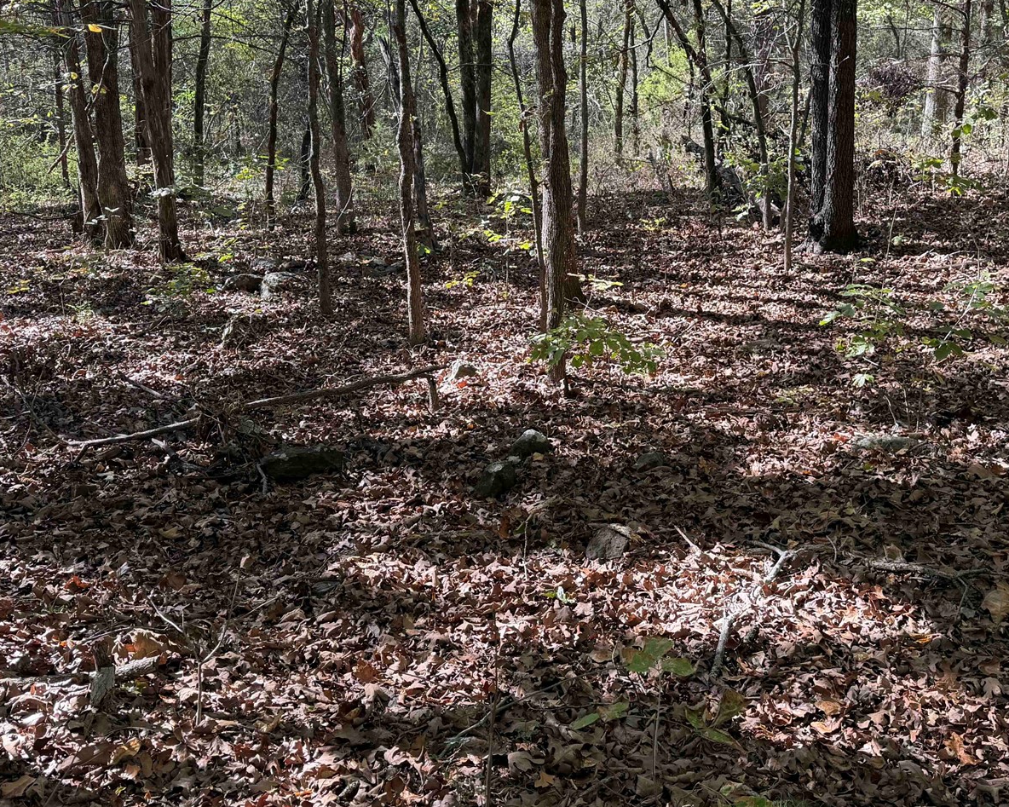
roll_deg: -1.2
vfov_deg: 39.1
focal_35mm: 38
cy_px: 350
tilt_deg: -14.2
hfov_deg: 47.7
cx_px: 596
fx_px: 1135
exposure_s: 1/295
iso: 64
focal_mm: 6.76
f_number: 1.78
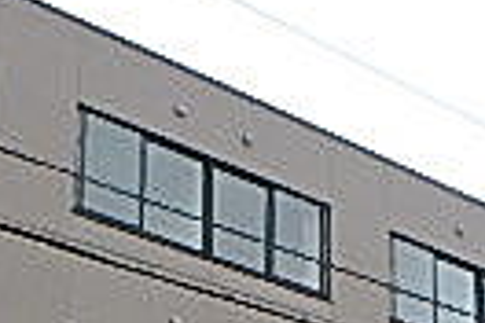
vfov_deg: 11.7
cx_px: 551
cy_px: 624
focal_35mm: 106
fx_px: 1428
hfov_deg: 18.5
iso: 125
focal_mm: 3.7
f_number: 3.5
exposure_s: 1/400
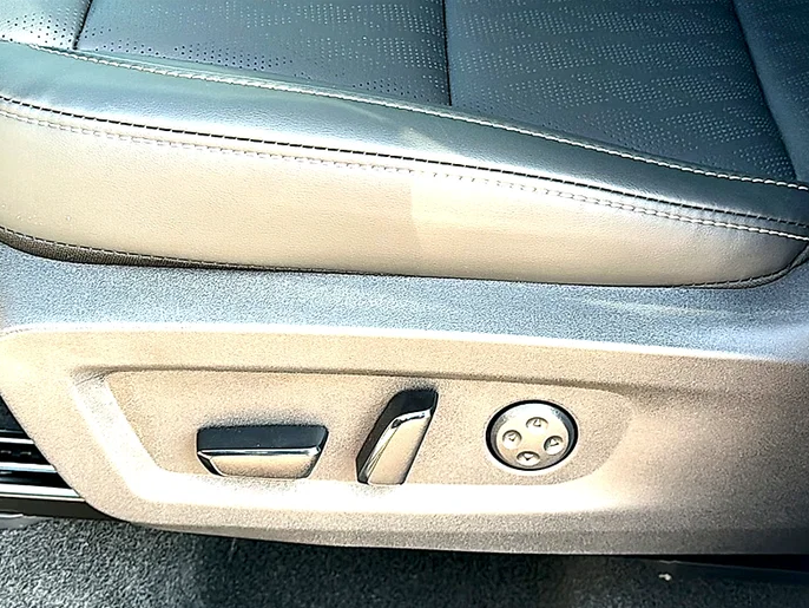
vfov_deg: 29.1
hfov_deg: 38.2
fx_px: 1169
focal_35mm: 50
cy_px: 309
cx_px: 402
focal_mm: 6.86
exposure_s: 1/115
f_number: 1.78
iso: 64
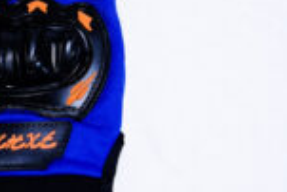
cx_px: -114
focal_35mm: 199
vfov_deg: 6.9
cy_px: 31
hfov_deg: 10.1
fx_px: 1588
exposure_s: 1/160
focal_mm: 70
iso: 3200
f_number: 9
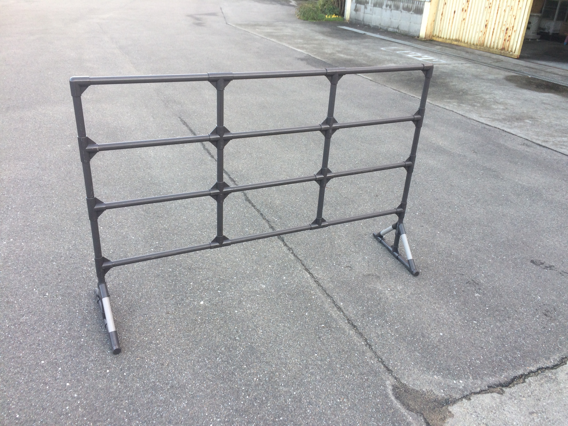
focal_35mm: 29
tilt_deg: -26.3
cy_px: 213
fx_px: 476
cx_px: 284
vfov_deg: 48.2
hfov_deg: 61.7
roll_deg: -1.9
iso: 50
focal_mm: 4.15
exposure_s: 1/60
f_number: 2.2
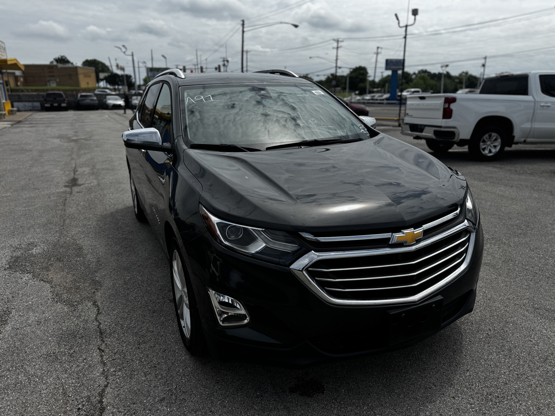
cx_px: 278
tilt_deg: -18.3
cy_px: 208
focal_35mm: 24
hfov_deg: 71.6
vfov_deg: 56.8
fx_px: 385
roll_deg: -0.1
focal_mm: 6.76
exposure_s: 1/7092
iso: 80
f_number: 1.78
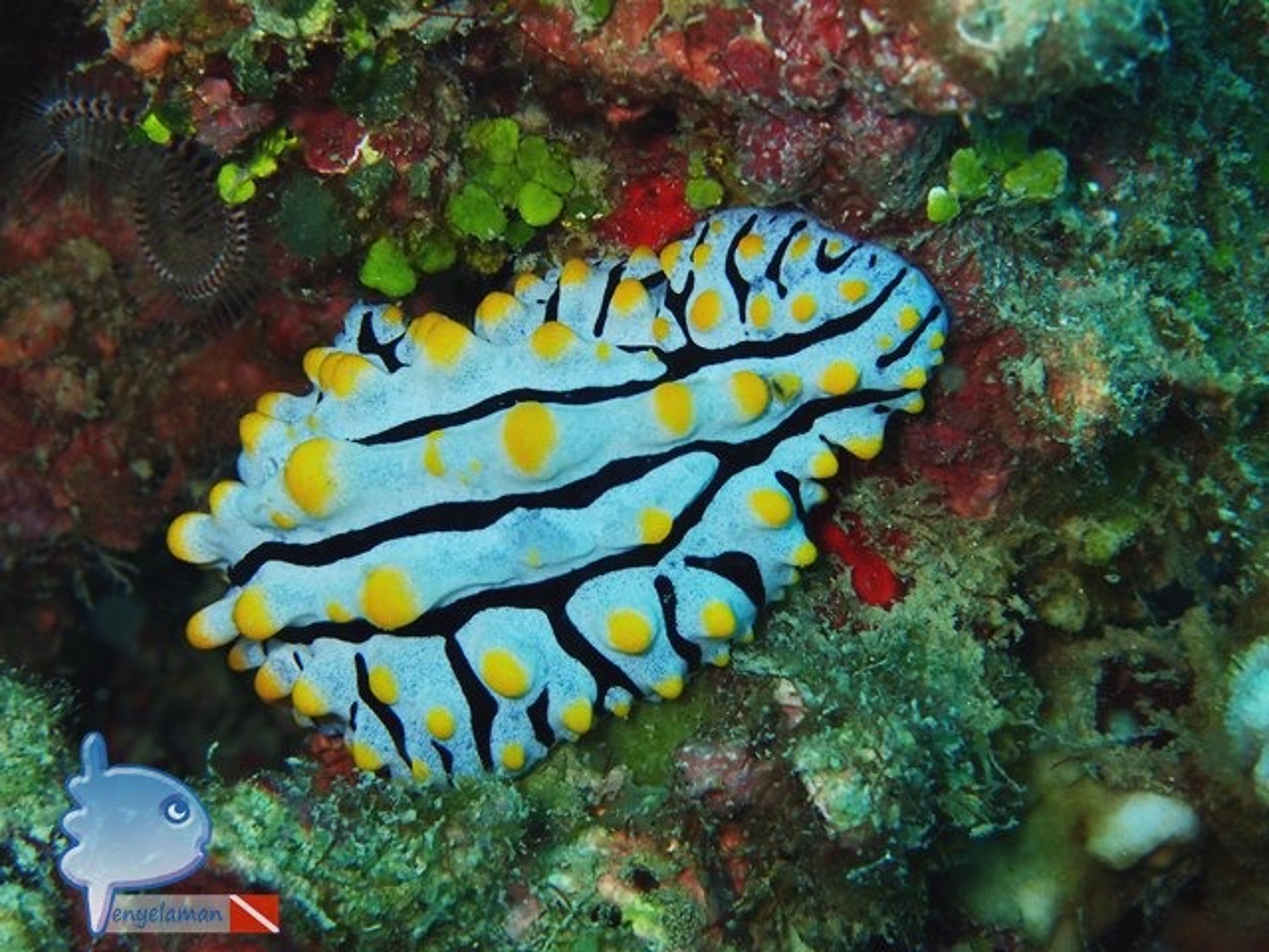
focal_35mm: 100
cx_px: 634
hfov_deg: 19.6
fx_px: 3666
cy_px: 476
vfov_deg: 14.8
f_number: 6.3
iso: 200
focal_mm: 18
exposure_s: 1/200
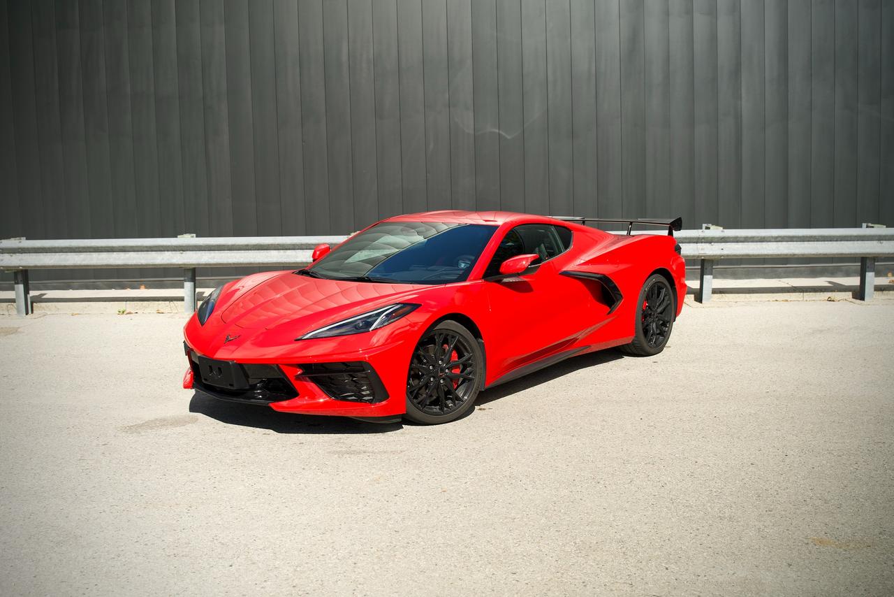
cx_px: 447
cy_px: 298
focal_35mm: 36
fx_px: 894
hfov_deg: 53.1
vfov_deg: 36.9
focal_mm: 24
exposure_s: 1/50
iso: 250
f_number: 3.2
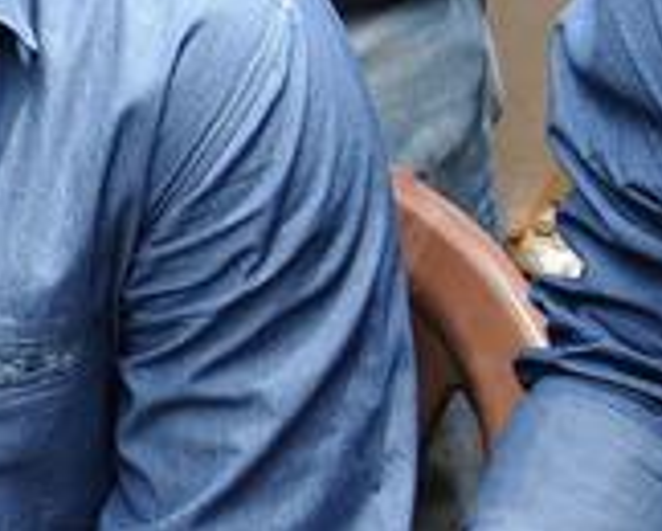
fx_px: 3668
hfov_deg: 9.1
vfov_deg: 7.8
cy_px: -682
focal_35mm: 187
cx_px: -1018
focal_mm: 24
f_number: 7.1
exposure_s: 1/60
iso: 250
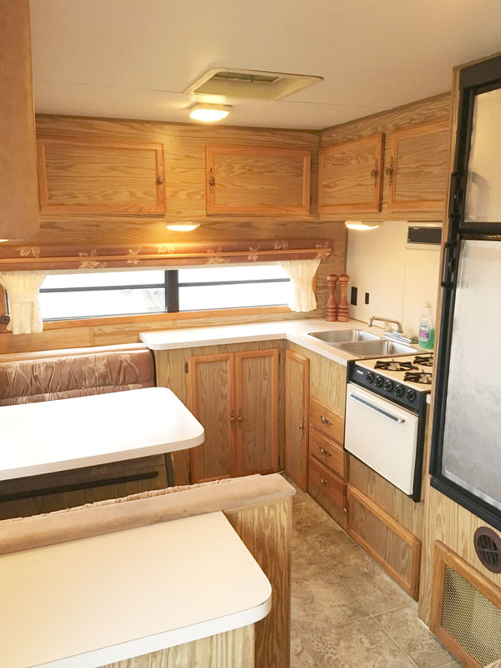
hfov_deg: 48.2
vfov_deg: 61.7
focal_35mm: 29
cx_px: 250
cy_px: 334
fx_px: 560
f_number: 2.2
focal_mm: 4.15
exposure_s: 1/30
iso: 200
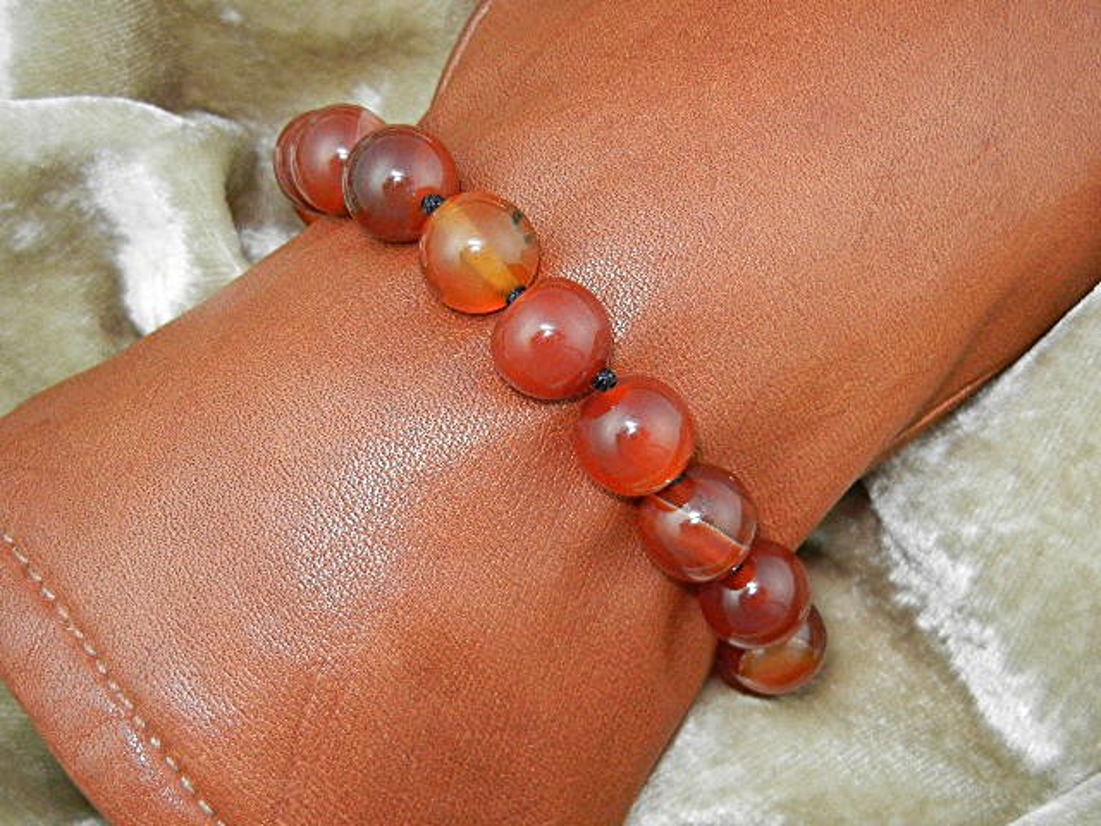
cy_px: 413
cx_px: 550
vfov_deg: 24.8
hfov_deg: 32.7
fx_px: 1877
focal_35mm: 59
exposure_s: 1/30
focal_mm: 10.6
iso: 800
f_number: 4
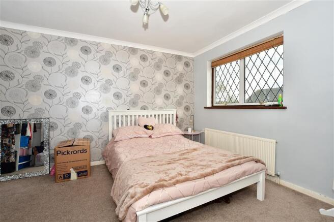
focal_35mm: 15
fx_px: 139
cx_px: 167
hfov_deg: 100.4
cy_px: 111
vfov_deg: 77.3
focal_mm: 10
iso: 140
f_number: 7.1
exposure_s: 1/60
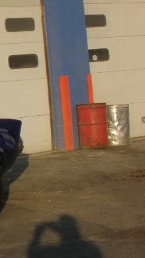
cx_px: -191
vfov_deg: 20.6
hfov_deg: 10.3
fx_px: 705
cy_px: 67
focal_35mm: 103
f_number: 5.6
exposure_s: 1/320
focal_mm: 6.3
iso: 64
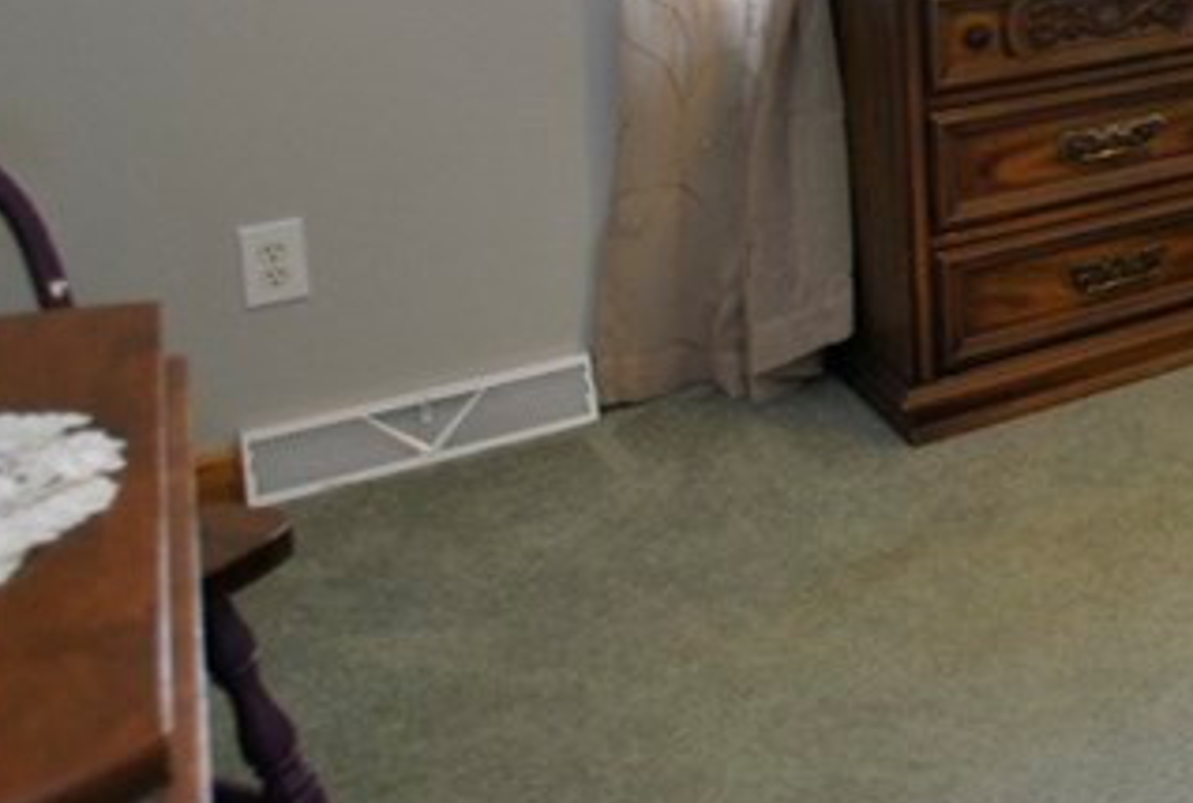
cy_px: -221
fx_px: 1695
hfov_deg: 27.9
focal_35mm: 51
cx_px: 1737
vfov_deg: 23.7
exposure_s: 1/30
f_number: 3.5
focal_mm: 10
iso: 220
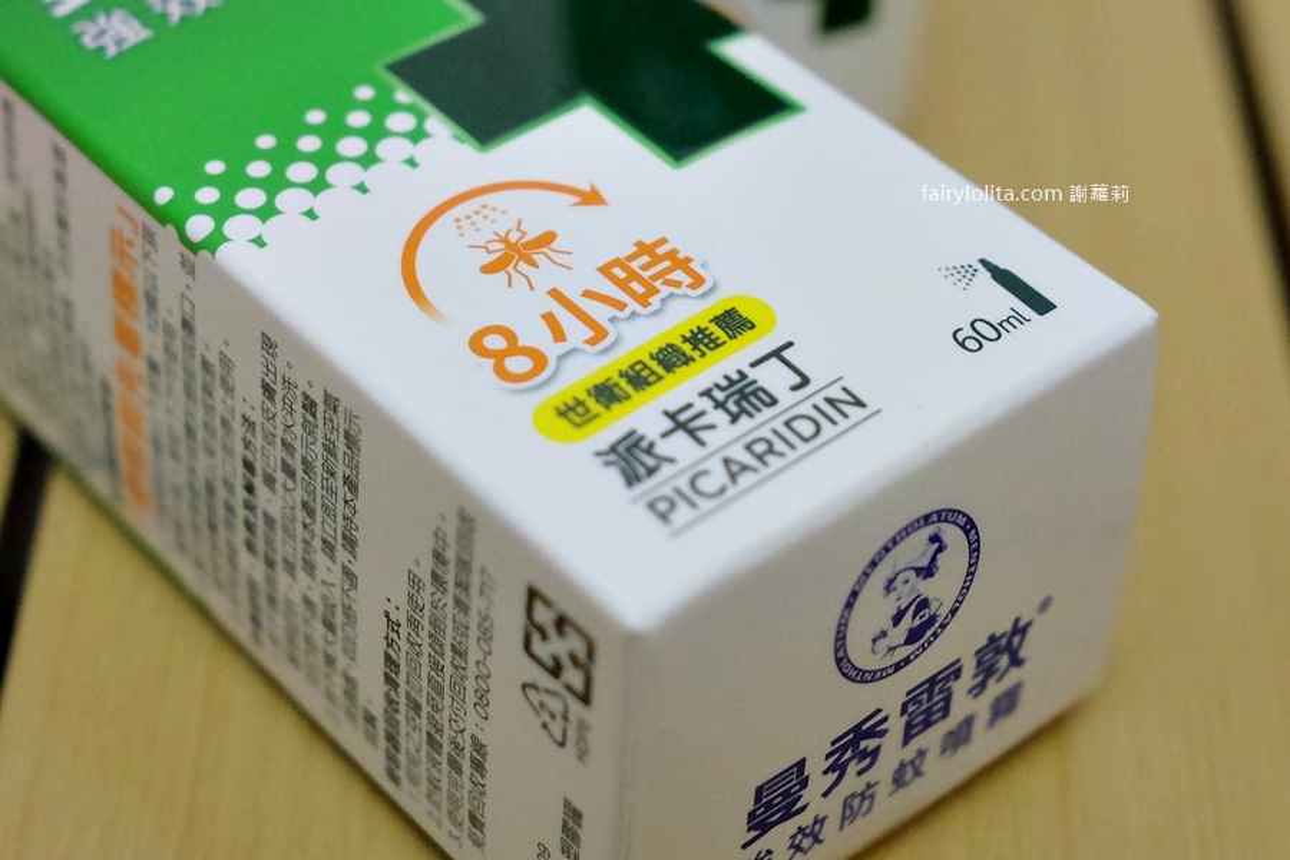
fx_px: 1254
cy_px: 430
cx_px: 645
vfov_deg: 37.9
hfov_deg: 54.4
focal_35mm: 35
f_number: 2.8
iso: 2000
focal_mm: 23
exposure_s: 1/70
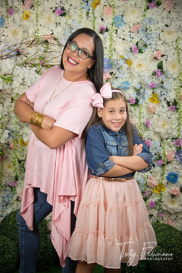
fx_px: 493
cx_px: 91
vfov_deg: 31.0
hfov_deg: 20.9
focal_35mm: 65
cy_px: 136
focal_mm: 65
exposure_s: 1/125
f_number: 5
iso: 1250
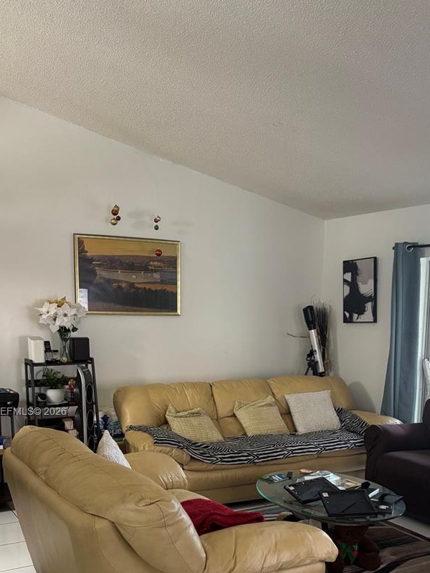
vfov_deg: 46.5
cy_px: 413
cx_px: 257
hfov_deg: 36.7
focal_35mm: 39
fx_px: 646
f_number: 1.6
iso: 400
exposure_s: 1/40
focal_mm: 5.96
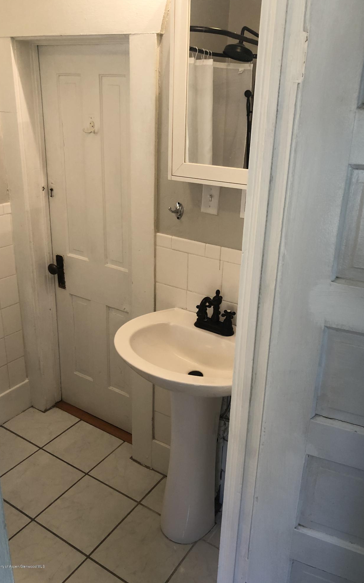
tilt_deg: -20.6
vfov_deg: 62.9
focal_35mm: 30
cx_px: 198
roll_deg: -1.9
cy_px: 290
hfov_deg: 41.8
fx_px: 476
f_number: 1.8
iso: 40
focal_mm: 3.99
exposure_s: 1/30
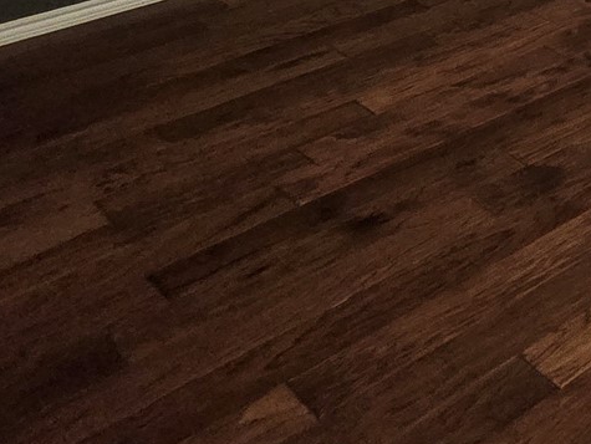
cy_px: -359
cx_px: 993
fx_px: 957
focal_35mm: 56
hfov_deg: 23.3
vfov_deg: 19.4
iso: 500
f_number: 2.2
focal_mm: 2.2
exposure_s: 1/60
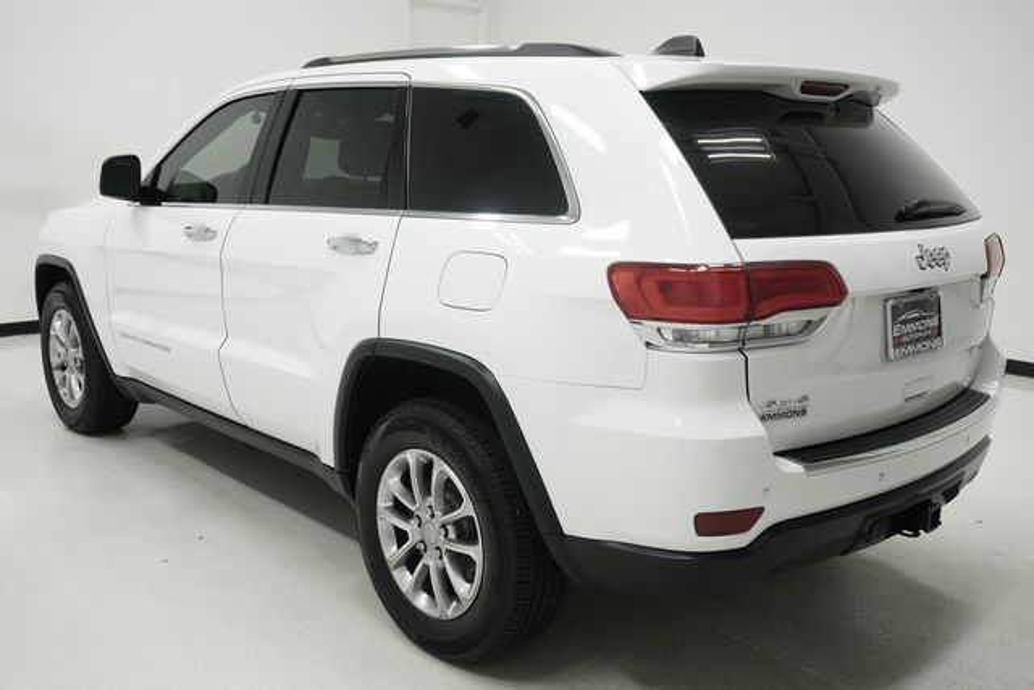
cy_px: 345
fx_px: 977
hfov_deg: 55.8
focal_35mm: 34
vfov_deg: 38.9
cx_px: 517
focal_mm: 23
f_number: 5.6
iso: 640
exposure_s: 1/200
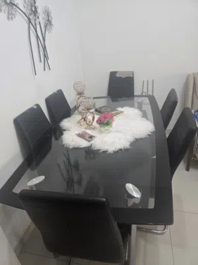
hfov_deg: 58.9
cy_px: 132
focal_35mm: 23
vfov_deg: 73.9
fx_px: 175
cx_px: 99
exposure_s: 1/100
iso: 320
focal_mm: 6.3
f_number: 1.7
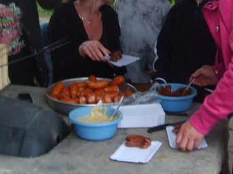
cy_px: -1
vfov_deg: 17.7
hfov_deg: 24.1
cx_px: 114
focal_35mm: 81
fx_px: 545
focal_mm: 5.8
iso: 50
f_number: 2.8
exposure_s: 1/30
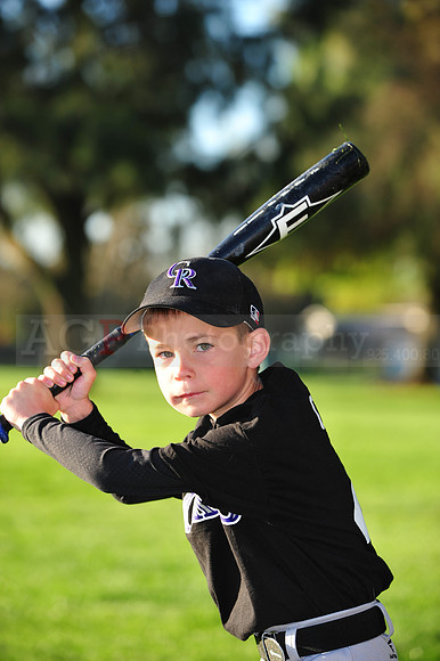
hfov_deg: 10.5
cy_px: 330
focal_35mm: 130
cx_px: 220
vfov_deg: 15.8
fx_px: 2386
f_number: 4.5
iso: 200
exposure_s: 1/400
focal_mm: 130
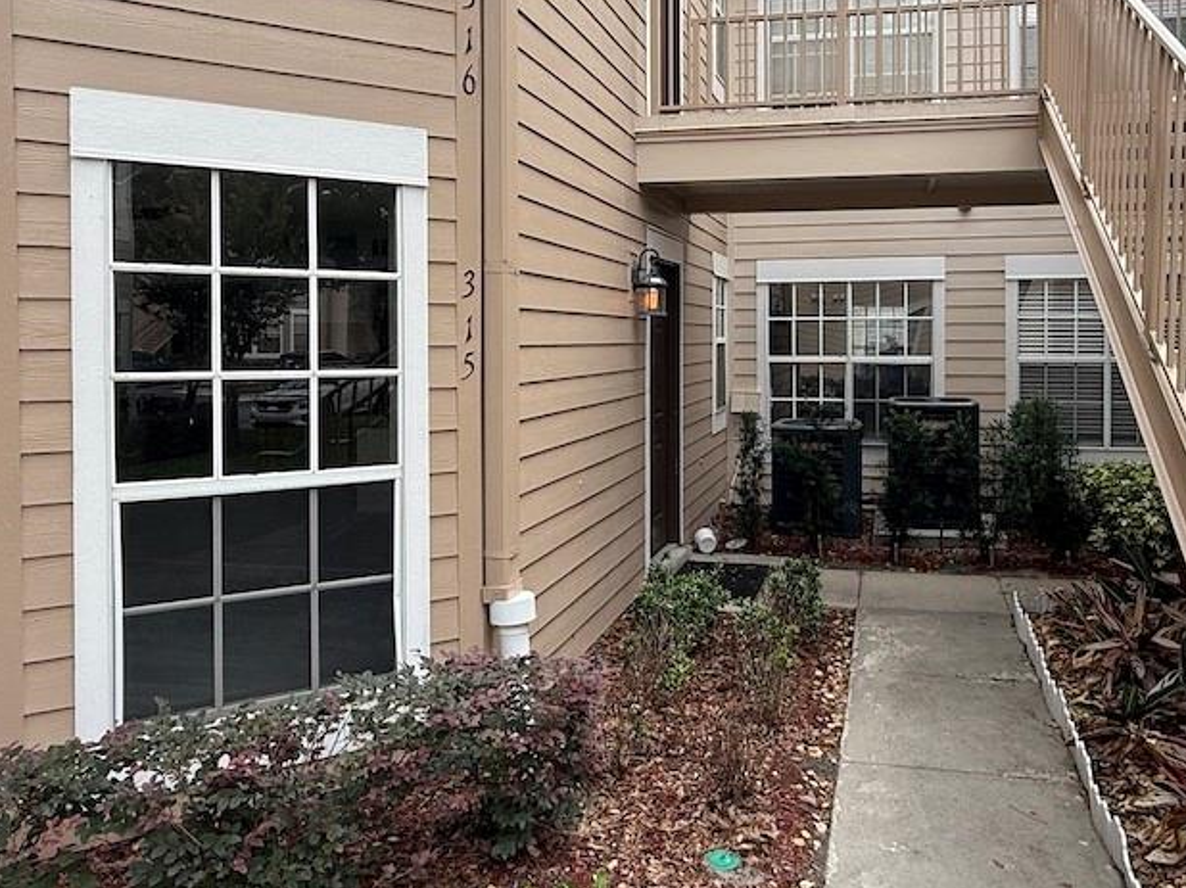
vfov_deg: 47.9
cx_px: 695
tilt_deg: -1.8
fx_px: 993
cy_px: 351
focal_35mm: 29
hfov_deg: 61.3
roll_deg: +1.3
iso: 50
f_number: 2.2
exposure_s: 1/179
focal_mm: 2.22
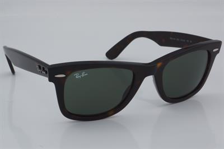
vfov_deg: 18.2
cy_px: 74
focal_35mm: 75
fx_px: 466
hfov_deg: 27.0
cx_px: 112
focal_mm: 50
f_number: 32
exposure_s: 1/4
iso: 100
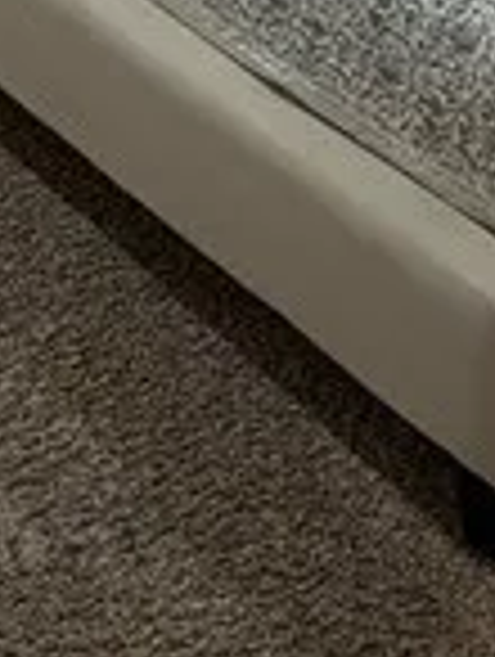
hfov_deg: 15.1
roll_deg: +1.0
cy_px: -608
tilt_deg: -10.4
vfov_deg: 16.1
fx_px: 1863
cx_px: 306
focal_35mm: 98
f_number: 2.2
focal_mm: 2.22
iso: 200
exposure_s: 1/60
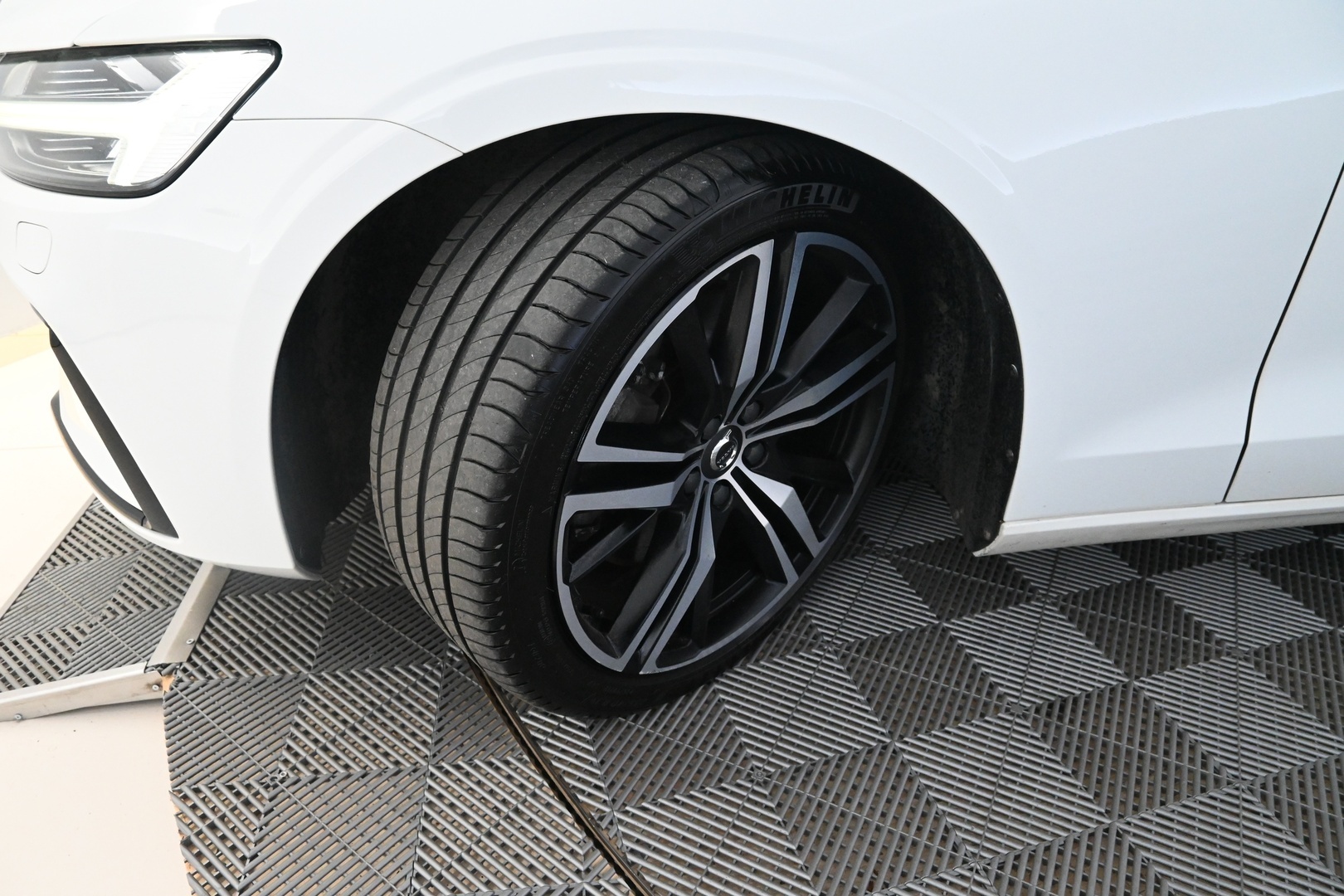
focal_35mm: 24
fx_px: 896
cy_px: 448
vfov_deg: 53.1
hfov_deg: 73.7
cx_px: 672
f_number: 5.6
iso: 4000
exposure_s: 1/125
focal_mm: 16
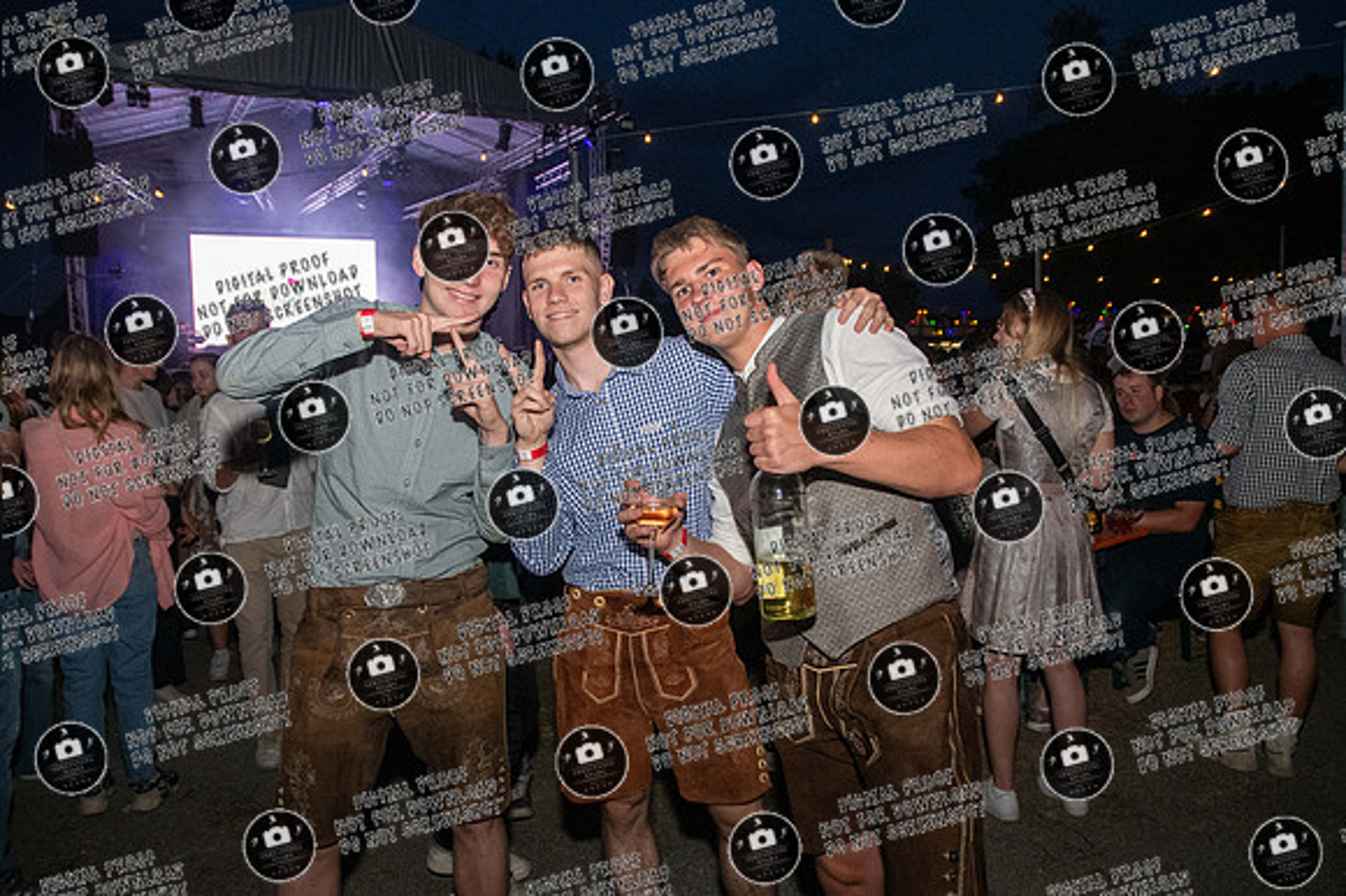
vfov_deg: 51.2
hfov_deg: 71.5
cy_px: 448
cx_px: 673
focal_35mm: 25
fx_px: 934
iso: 2000
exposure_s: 1/800
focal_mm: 17
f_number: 4
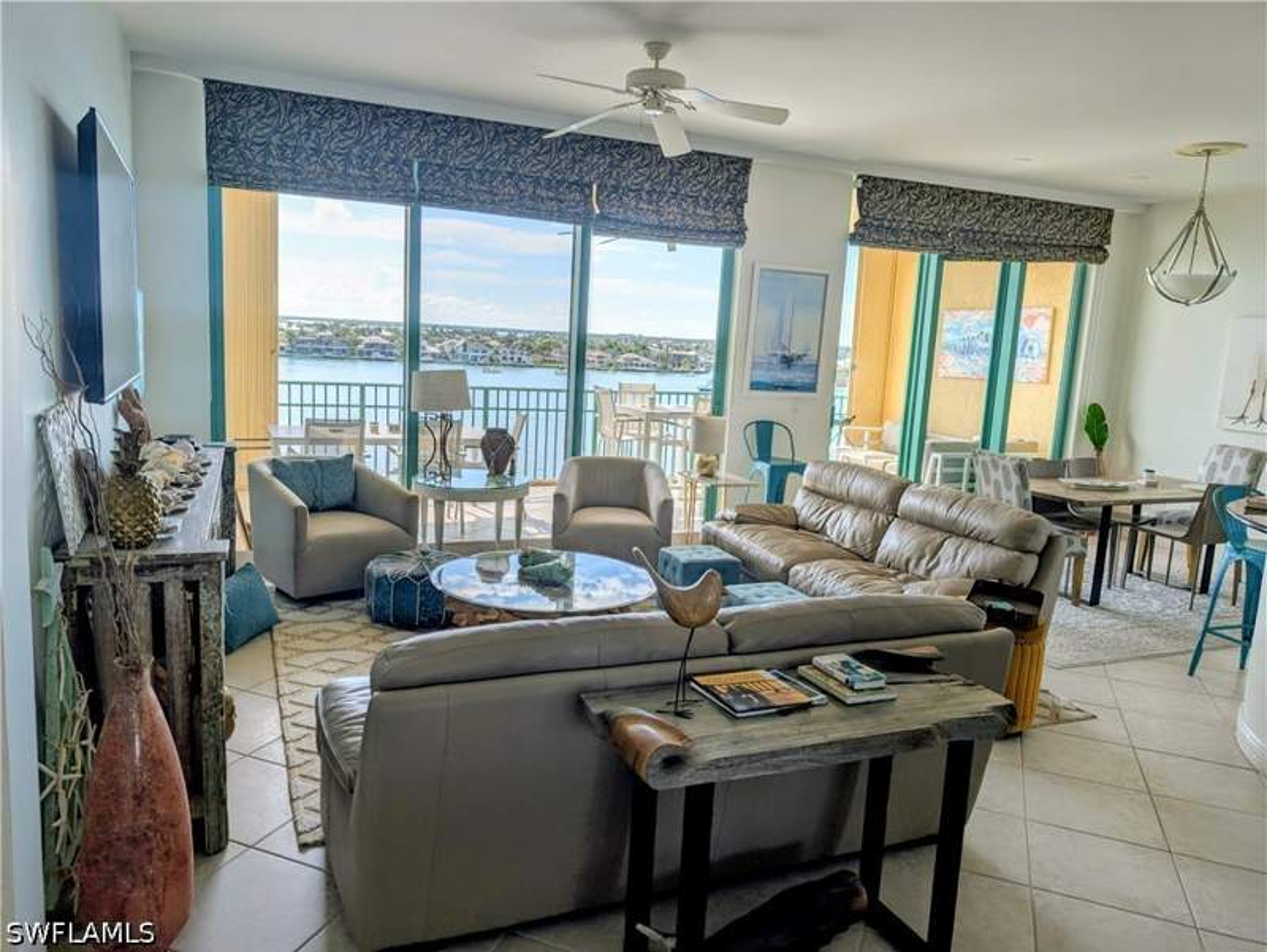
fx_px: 879
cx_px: 634
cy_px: 476
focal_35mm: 24
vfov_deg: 56.9
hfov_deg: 71.6
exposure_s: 1/549
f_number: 1.68
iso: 18
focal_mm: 6.9
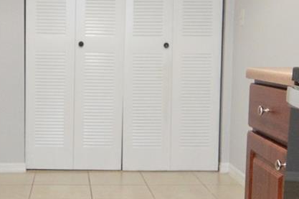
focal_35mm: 69
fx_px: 572
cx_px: 81
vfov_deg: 19.6
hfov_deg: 28.9
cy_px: 127
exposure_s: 1/60
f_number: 4
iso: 1100
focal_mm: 12
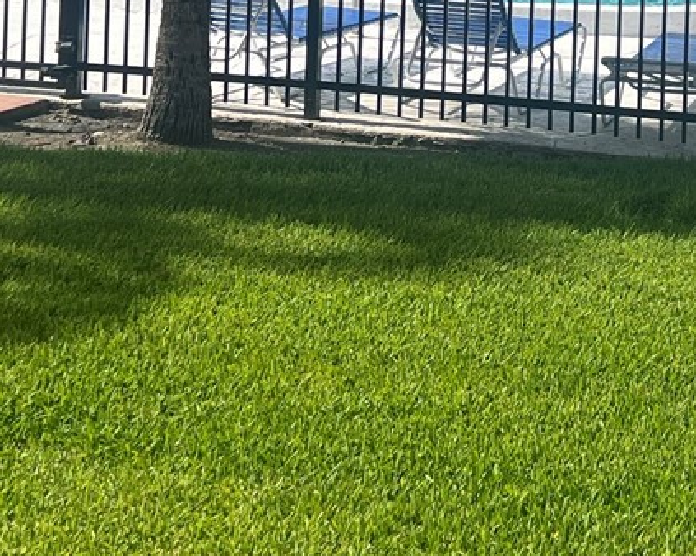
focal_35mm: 96
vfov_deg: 15.2
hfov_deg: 19.7
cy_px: -186
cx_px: 599
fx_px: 1977
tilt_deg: +0.2
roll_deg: -0.4
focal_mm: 5.7
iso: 50
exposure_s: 1/4274
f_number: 1.5
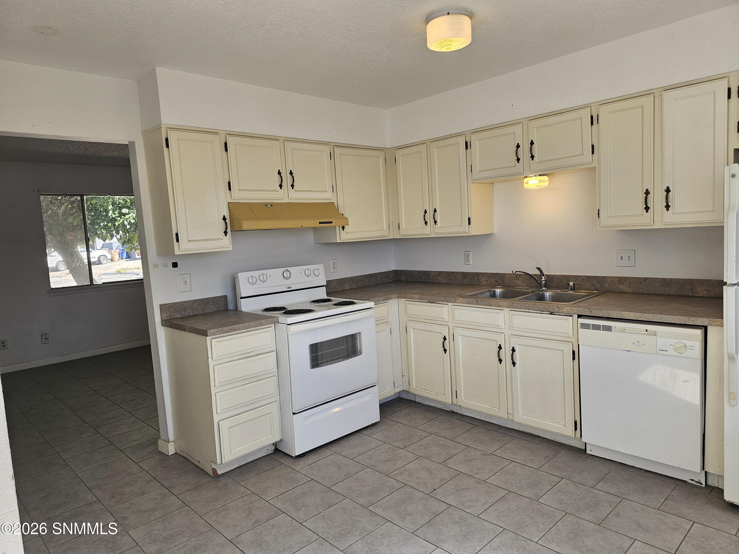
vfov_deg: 58.9
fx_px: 491
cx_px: 370
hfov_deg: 73.9
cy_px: 277
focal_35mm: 23
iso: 40
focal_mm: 6.3
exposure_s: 1/180
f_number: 1.7
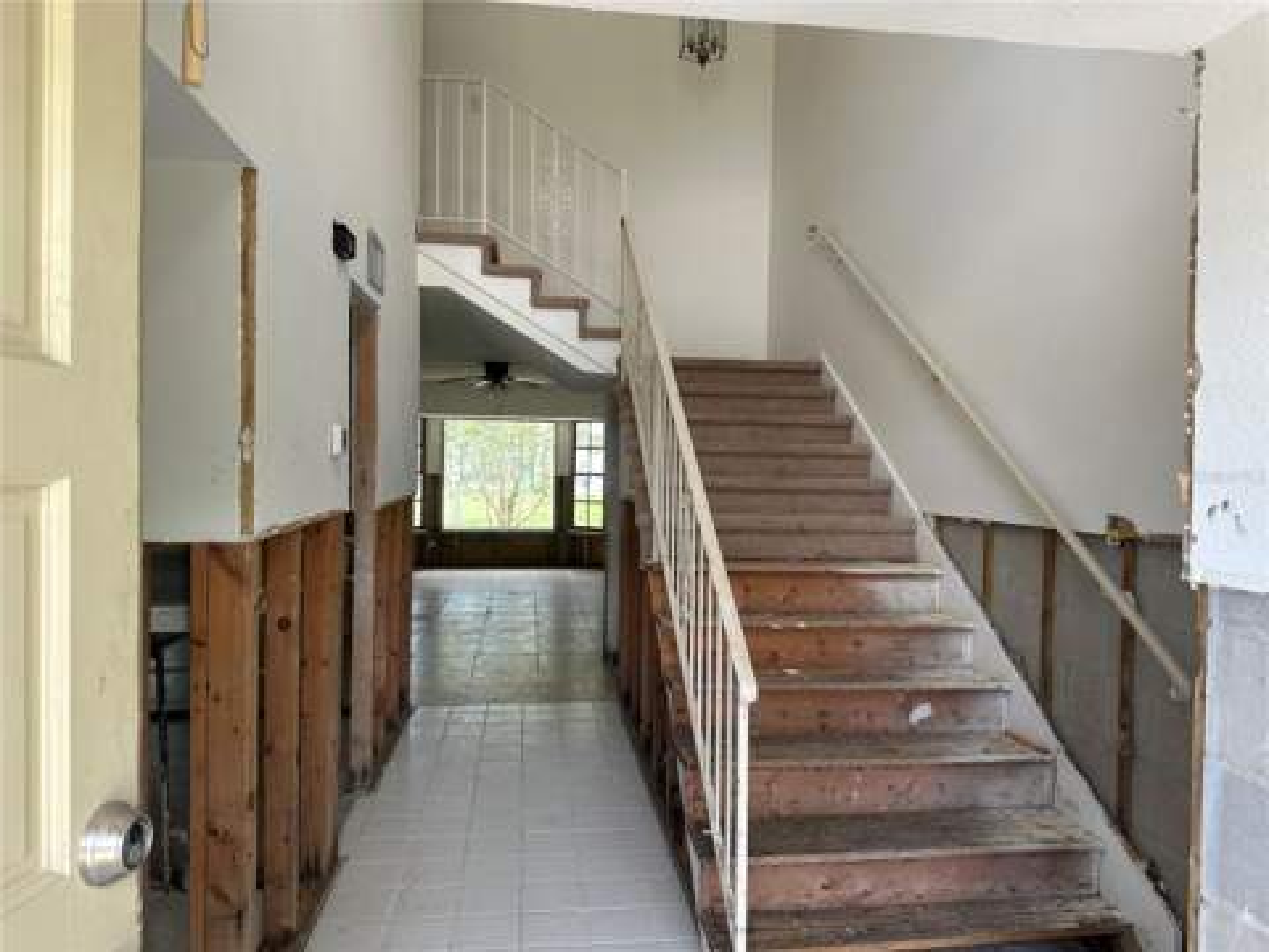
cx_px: 634
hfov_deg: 71.6
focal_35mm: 24
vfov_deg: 56.8
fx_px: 880
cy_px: 476
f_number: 1.78
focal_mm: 6.86
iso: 80
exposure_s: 1/122
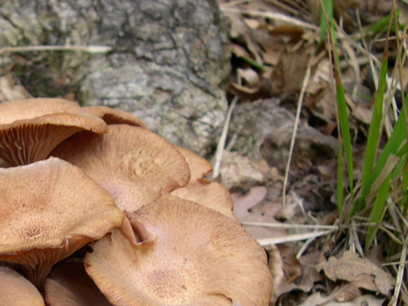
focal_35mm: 88
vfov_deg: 16.6
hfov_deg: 21.4
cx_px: -8
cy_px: 276
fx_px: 1037
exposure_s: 1/97.9
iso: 100
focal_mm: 8
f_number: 2.8
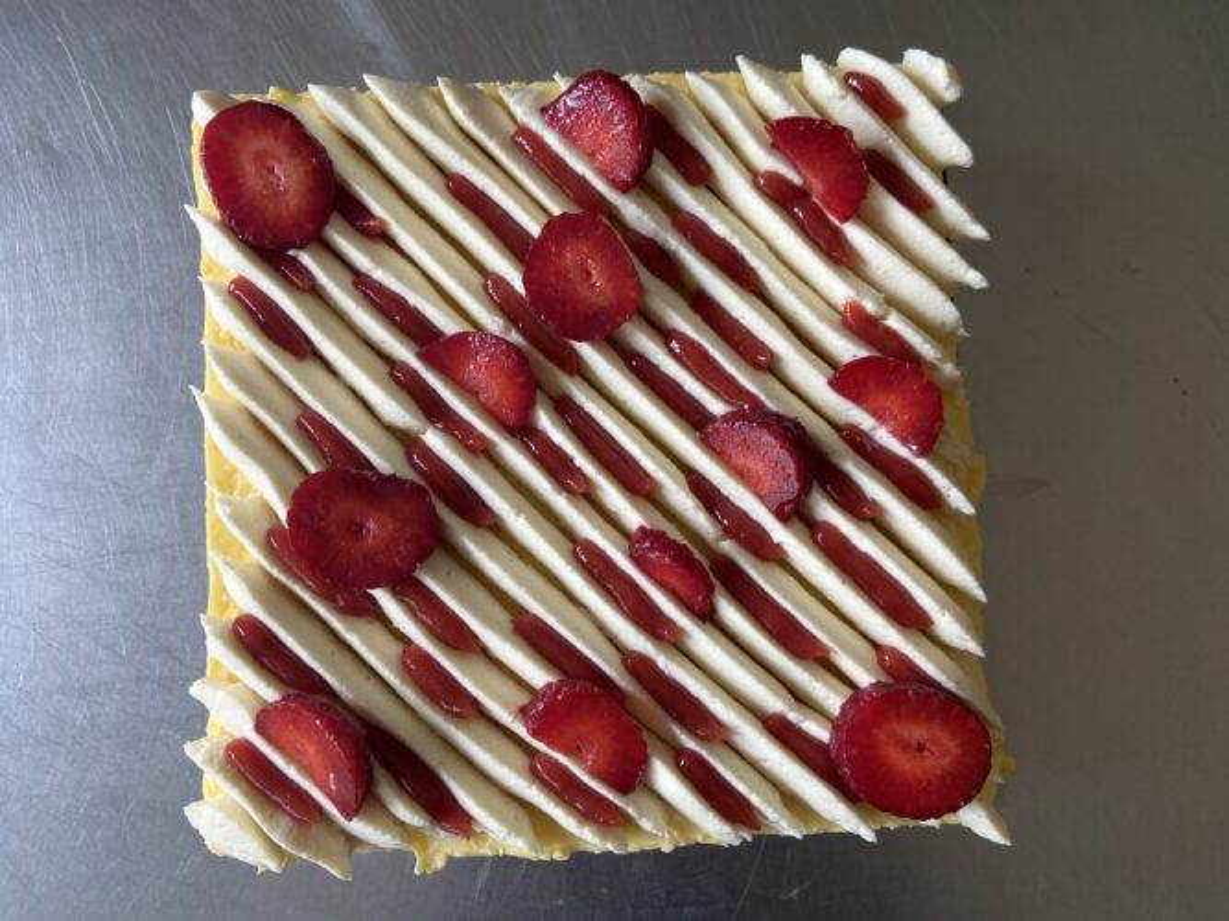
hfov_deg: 67.3
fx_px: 923
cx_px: 614
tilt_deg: -86.4
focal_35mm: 26
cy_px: 460
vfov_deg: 53.0
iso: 80
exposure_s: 1/121
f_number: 1.8
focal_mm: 4.25
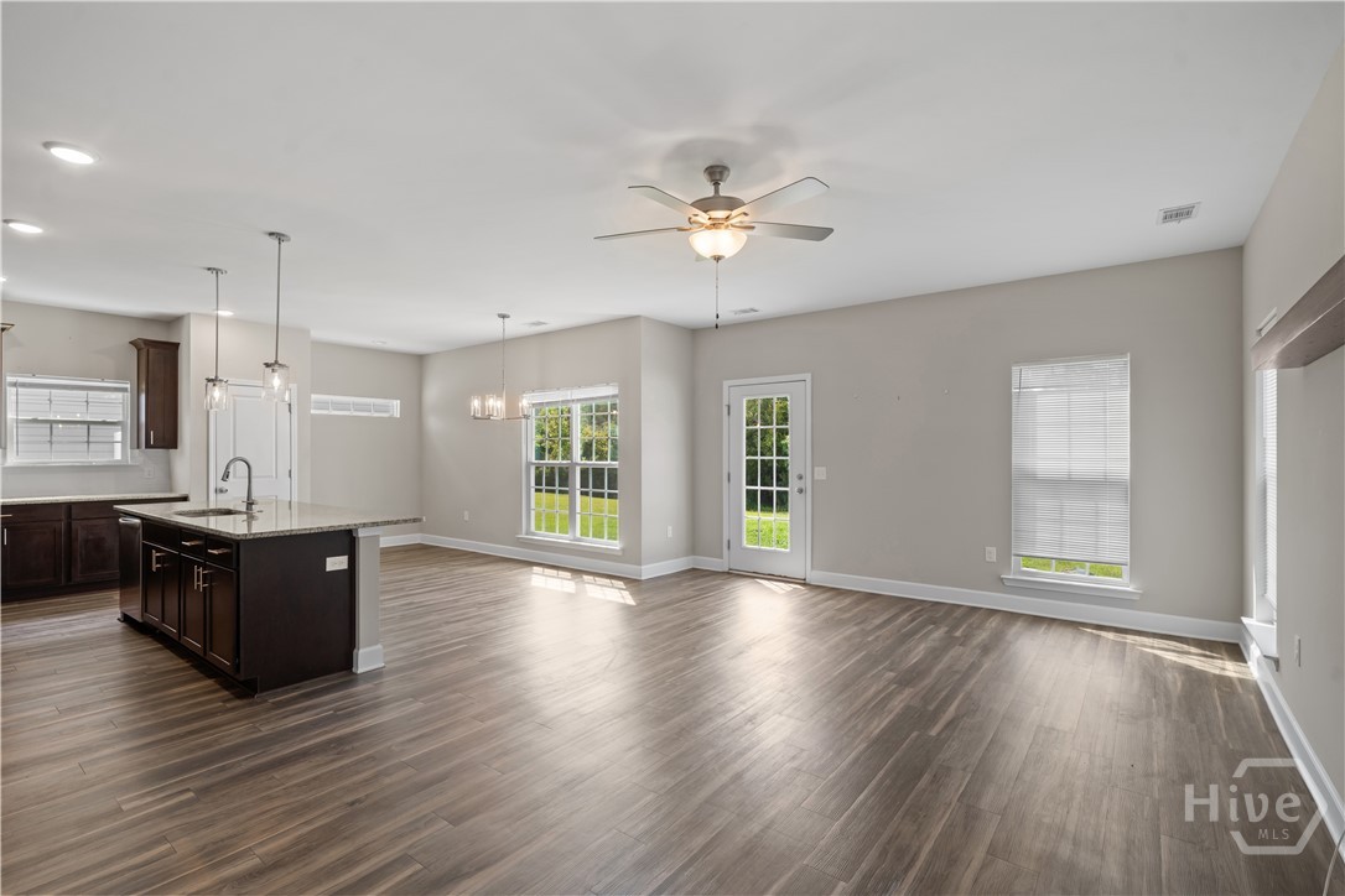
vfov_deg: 70.4
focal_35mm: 17
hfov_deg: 93.3
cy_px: 448
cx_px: 672
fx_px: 635
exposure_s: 1/30
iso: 1000
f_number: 8
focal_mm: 17
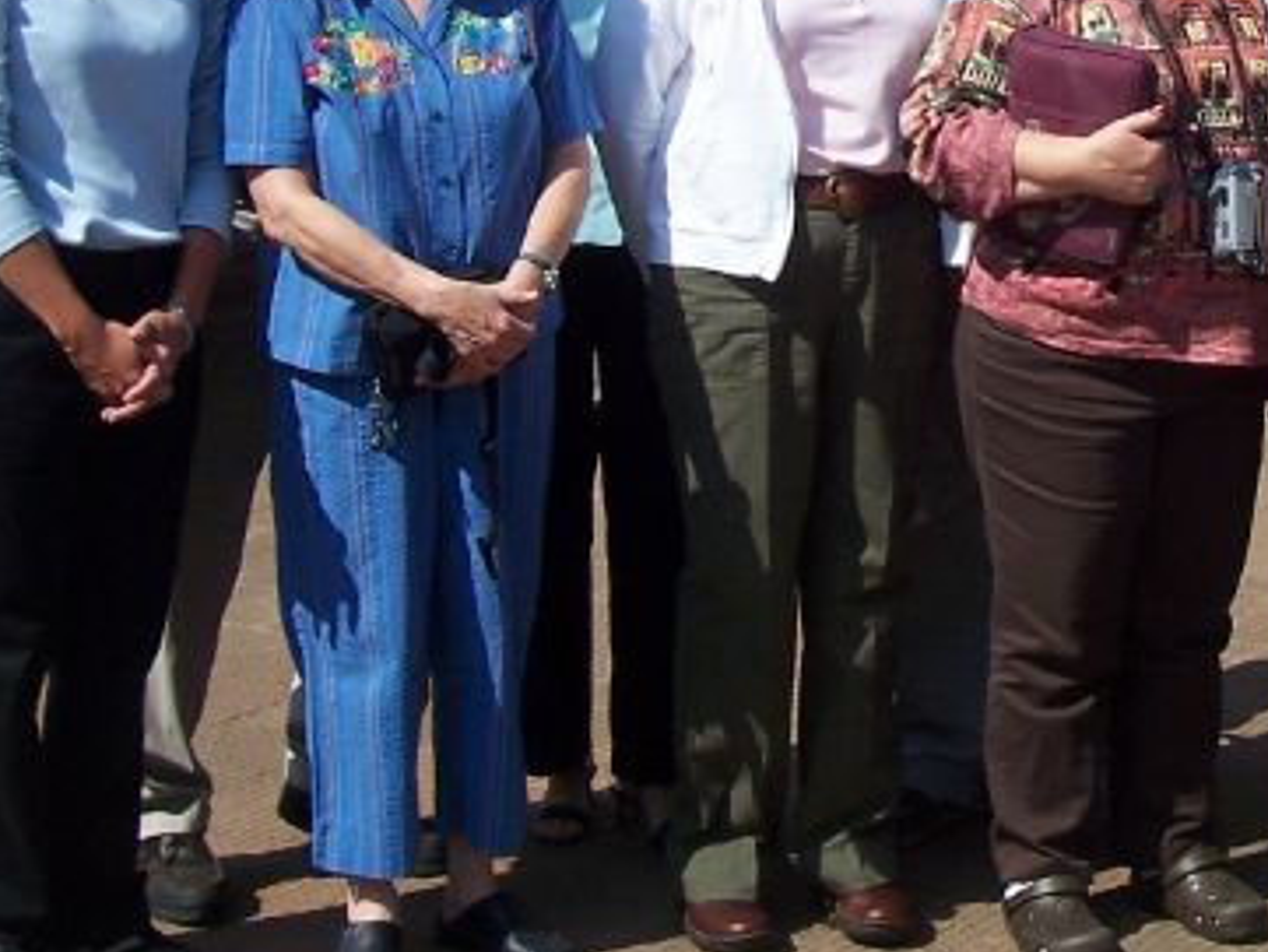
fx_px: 3408
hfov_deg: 20.6
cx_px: 1145
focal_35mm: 93
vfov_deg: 15.7
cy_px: 46
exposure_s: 1/500
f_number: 5.6
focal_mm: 7
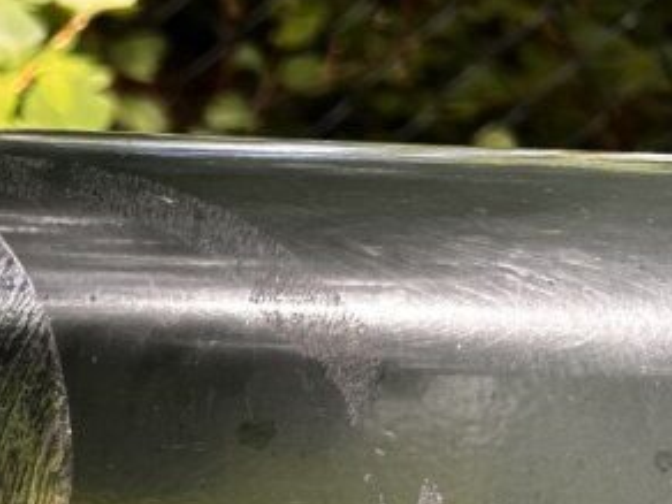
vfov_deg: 13.7
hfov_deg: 16.0
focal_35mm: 107
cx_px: -483
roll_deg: -2.4
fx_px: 2077
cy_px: 479
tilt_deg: -26.6
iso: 32
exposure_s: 1/121
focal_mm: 5.7
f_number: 1.5
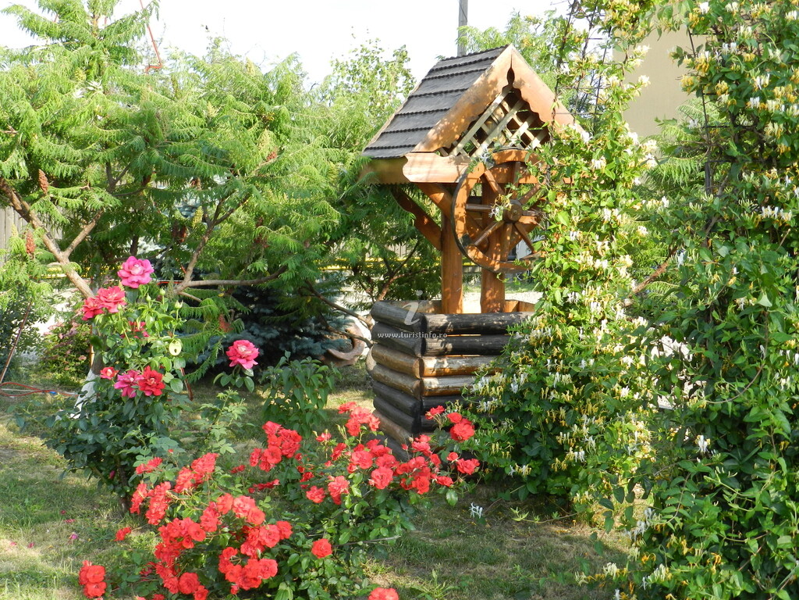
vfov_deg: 24.4
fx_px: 1385
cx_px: 400
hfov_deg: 32.2
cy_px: 300
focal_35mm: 60
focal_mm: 10.7
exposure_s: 1/250
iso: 160
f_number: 4.6
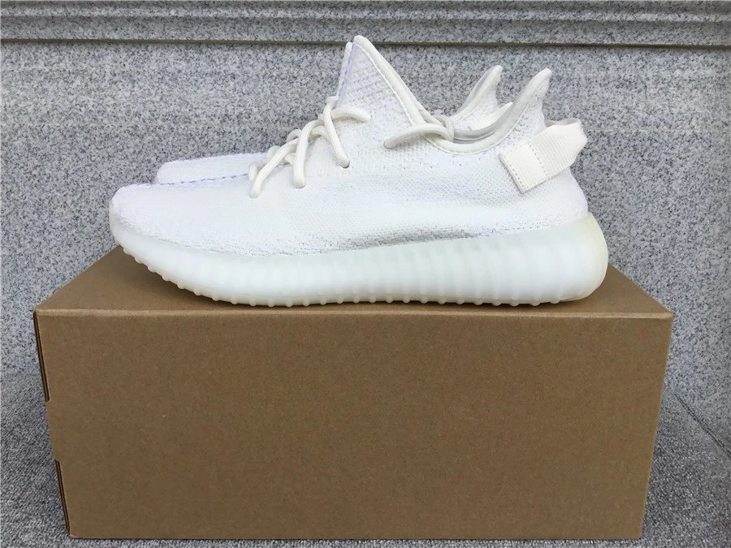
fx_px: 655
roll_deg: +0.1
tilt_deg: -17.0
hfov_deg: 58.4
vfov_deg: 45.4
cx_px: 366
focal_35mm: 31
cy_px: 274
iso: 25
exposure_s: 1/959
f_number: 2.4
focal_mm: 3.3
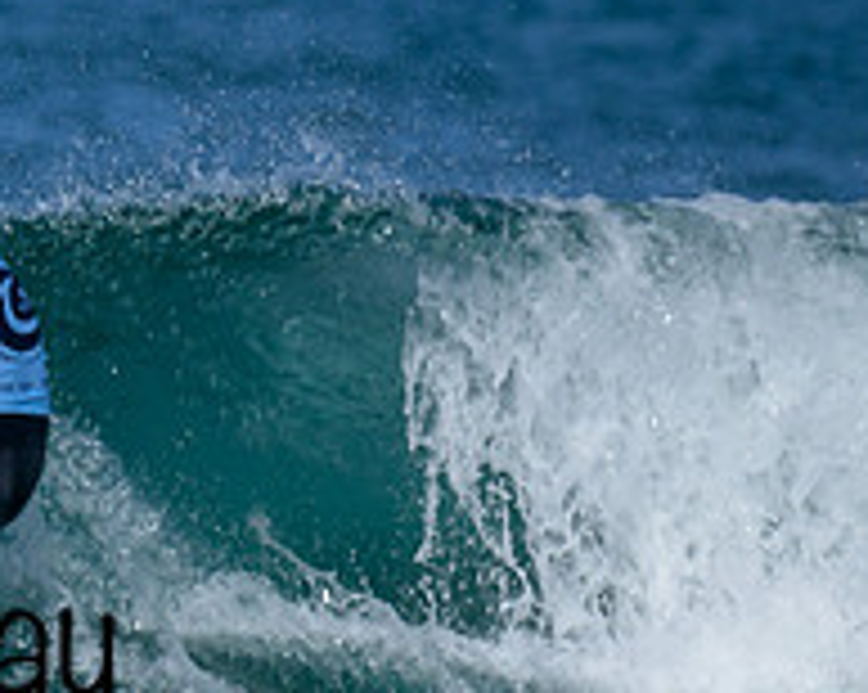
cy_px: 646
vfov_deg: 0.5
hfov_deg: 0.6
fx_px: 86229
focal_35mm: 3360
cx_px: -278
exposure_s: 1/2000
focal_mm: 1120
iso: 450
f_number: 9
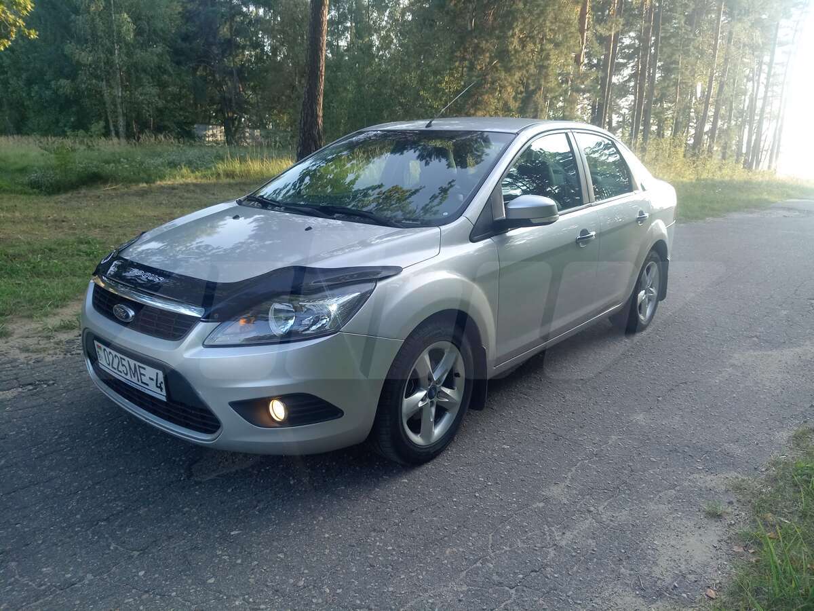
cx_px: 407
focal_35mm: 26
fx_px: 611
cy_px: 306
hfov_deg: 67.3
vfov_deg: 53.1
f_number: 1.8
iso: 106
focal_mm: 4.25
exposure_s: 1/163
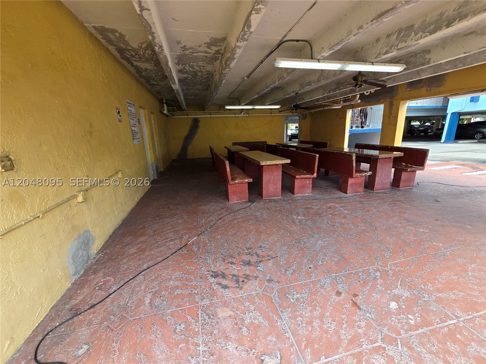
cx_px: 243
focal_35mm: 13
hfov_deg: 106.2
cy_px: 182
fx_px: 183
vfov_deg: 89.9
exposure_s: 1/220
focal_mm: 2.2
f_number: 2.2
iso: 50
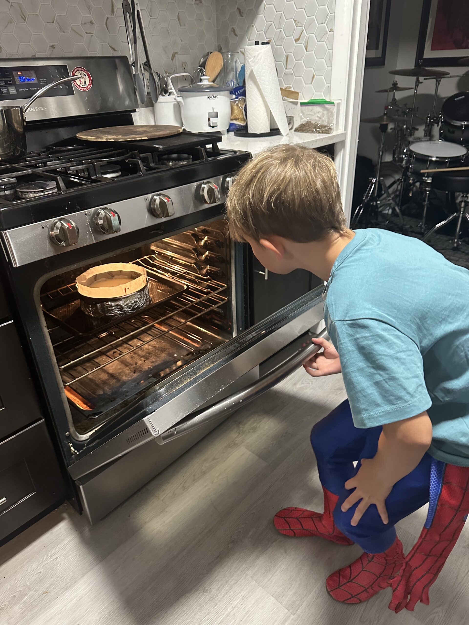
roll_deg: +0.3
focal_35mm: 24
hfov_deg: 56.8
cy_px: 312
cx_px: 234
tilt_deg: -28.4
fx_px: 434
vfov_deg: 71.6
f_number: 1.78
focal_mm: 6.86
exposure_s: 1/60
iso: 640
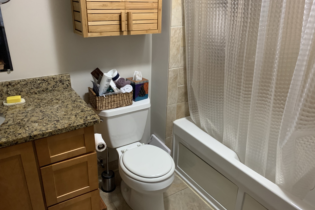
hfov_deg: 65.5
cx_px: 158
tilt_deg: -20.2
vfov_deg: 46.4
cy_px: 103
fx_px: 245
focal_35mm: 28
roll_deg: -2.4
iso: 400
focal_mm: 4.25
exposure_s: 1/40
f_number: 1.8
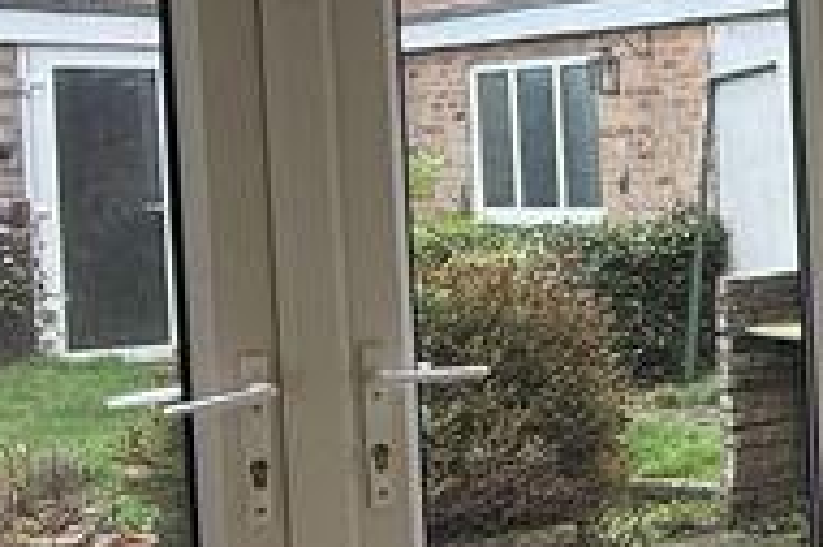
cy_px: 198
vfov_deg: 17.4
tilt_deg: -1.8
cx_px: 1685
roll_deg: +1.0
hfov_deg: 17.6
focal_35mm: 78
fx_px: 1782
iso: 64
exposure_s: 1/137
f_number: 2.2
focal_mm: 2.22
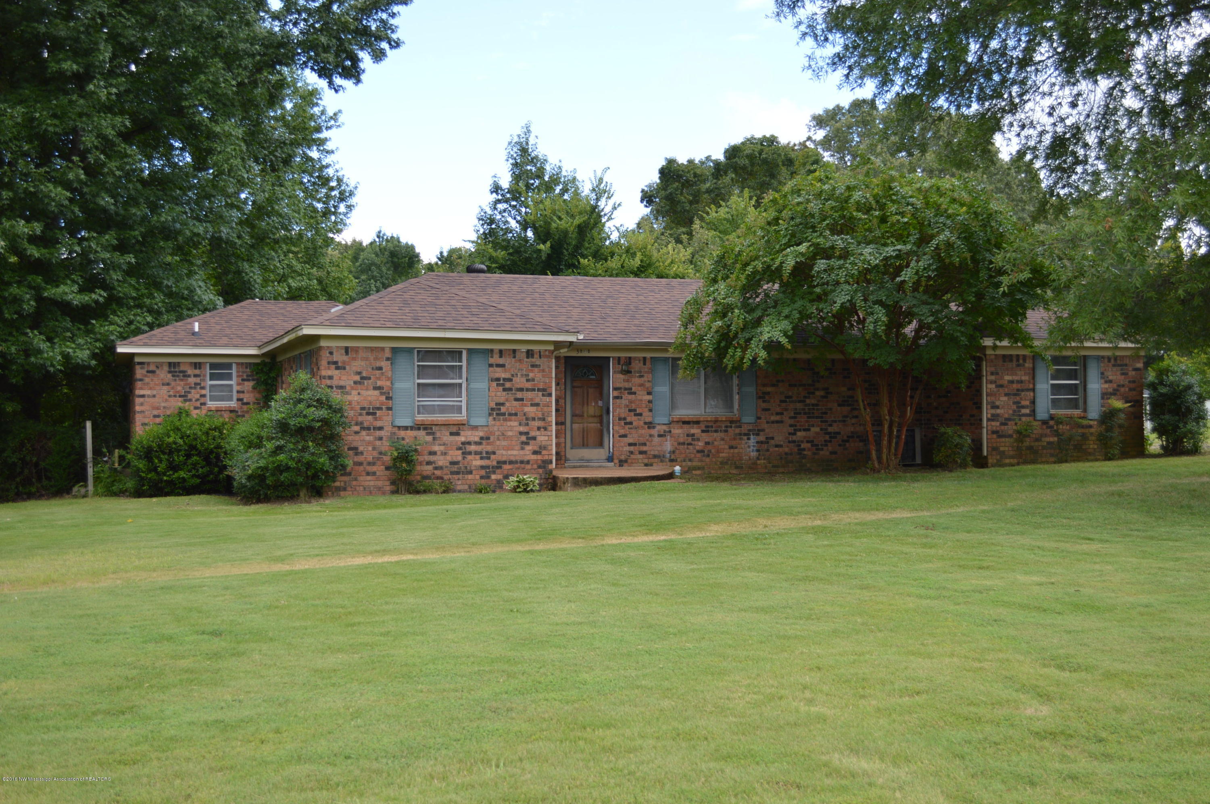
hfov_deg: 46.4
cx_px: 605
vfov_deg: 31.8
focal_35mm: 42
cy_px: 402
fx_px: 1410
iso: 100
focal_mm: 28
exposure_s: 1/160
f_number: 4.5
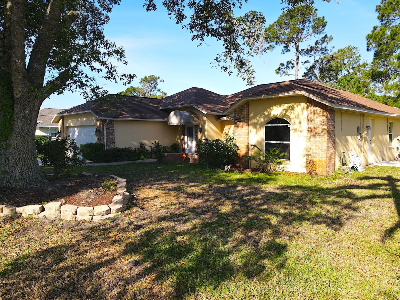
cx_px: 200
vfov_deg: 56.8
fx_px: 277
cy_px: 150
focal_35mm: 24
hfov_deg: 71.6
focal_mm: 4.5
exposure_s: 1/400
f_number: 2.8
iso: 100
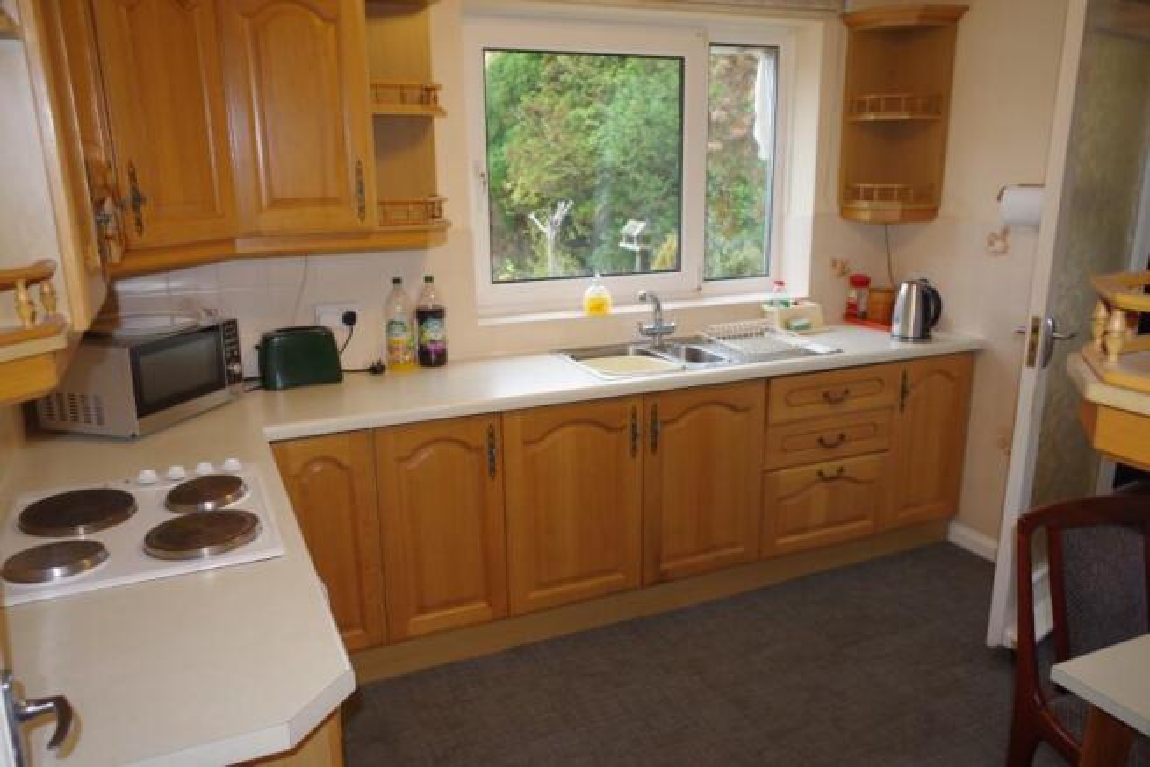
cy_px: 384
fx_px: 863
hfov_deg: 67.4
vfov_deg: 48.0
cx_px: 575
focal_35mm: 27
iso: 800
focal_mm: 18
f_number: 4.5
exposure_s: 1/50
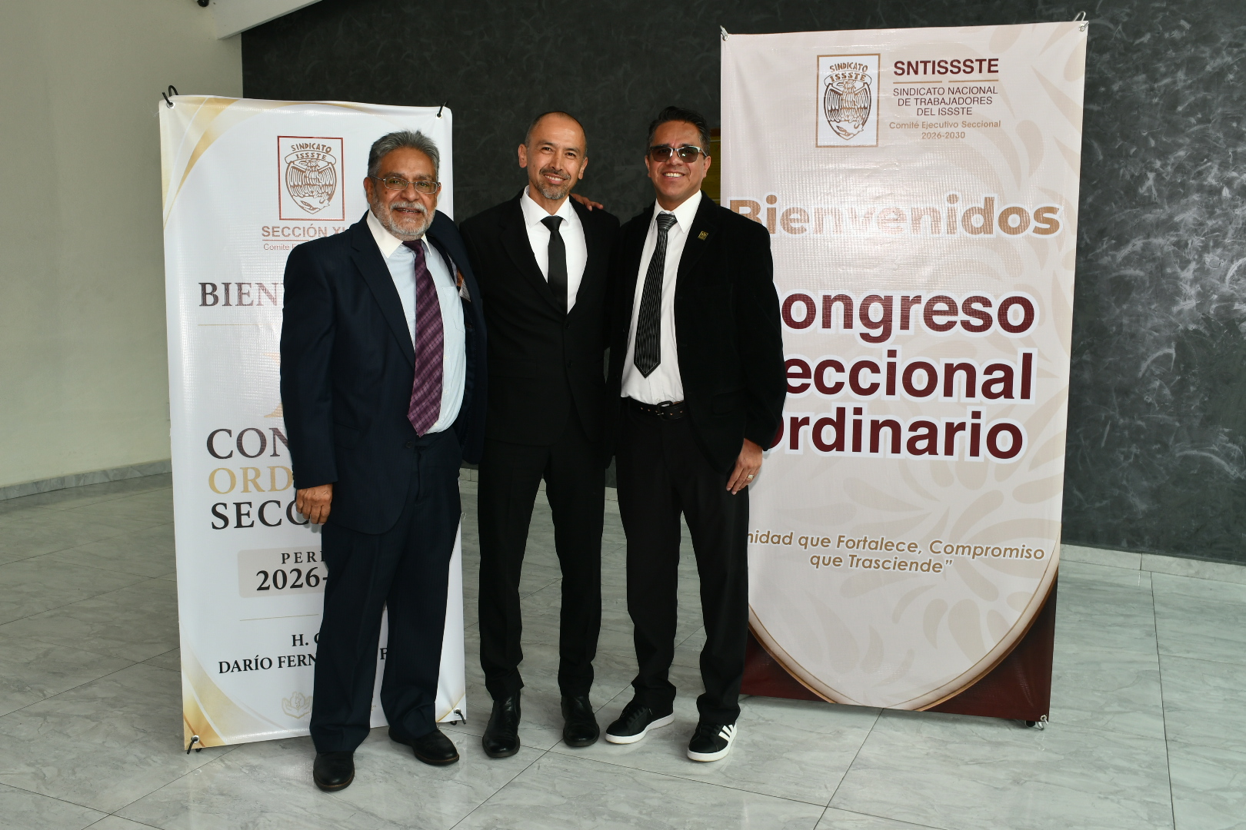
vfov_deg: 43.6
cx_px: 623
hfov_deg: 61.9
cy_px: 415
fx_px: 1038
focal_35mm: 30
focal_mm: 20
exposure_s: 1/40
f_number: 10
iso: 160
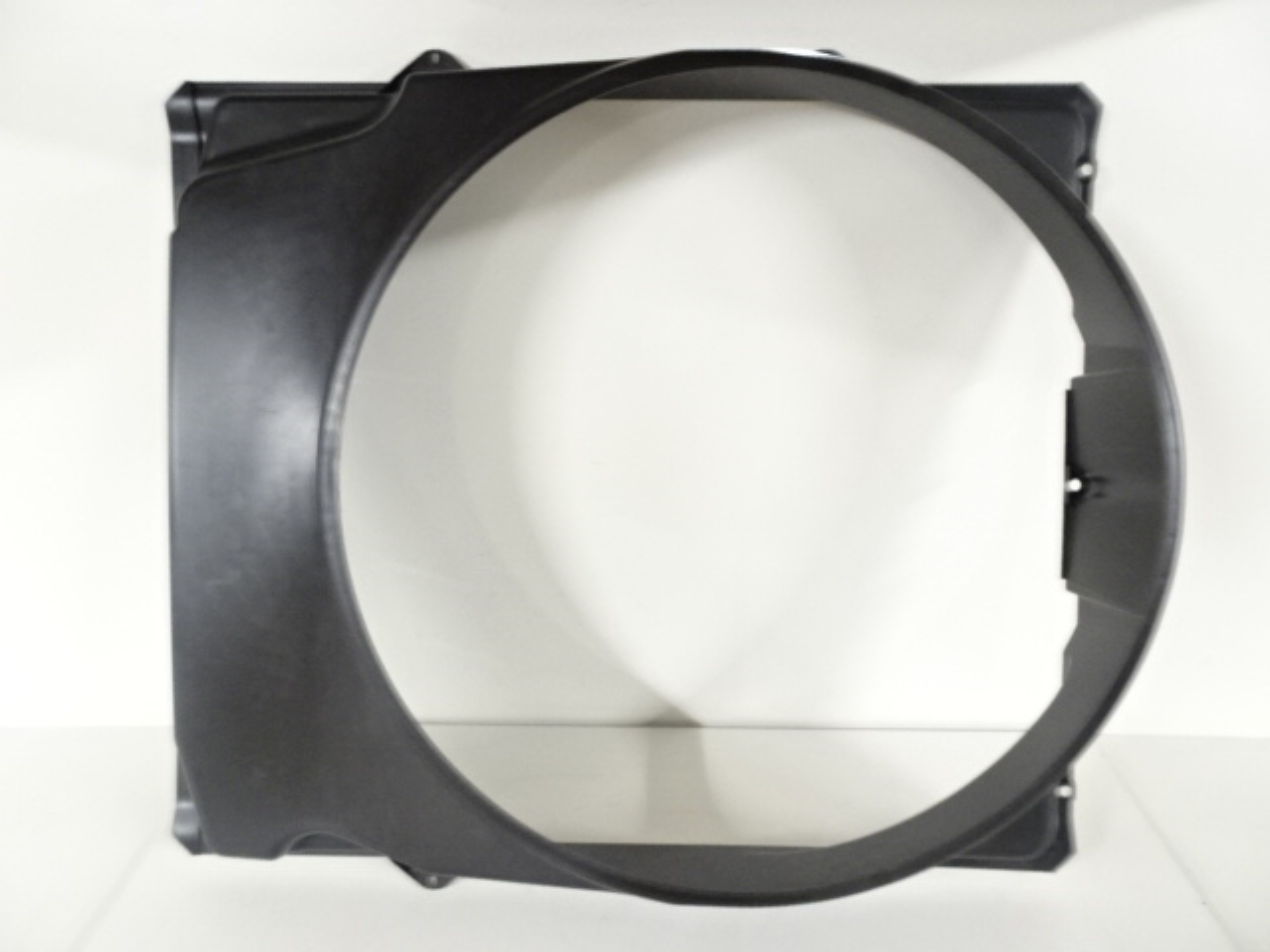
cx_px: 635
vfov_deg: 56.8
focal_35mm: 24
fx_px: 881
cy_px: 476
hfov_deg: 71.6
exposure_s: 1/8
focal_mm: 4.1
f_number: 3.5
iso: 800
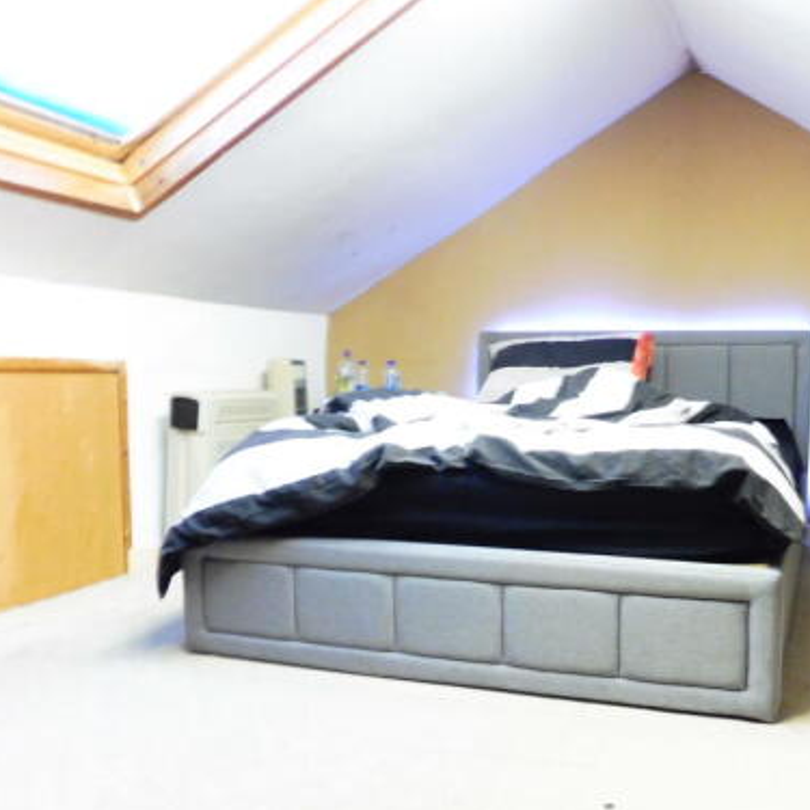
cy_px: 465
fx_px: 874
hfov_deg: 48.8
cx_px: 550
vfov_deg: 49.6
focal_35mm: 33
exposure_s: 1/10
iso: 400
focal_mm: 4.3
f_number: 3.3
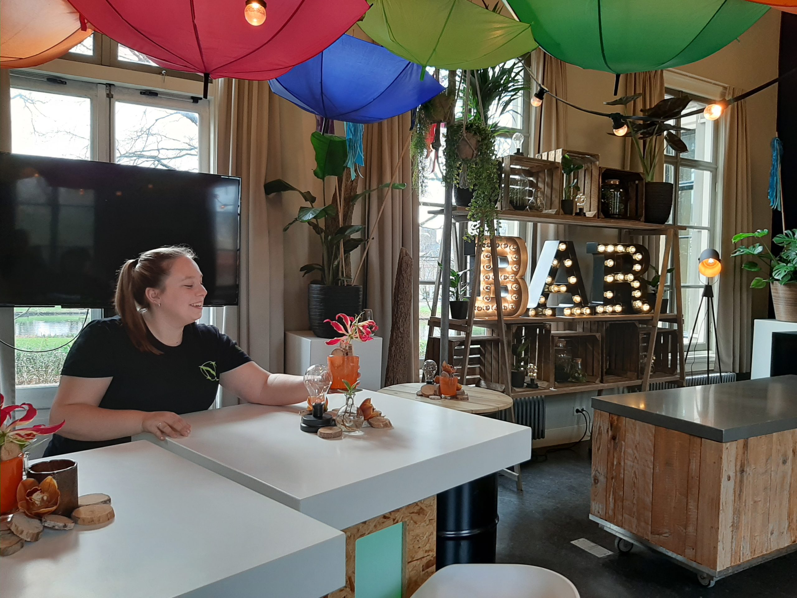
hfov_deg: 67.3
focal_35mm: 26
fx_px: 599
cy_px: 299
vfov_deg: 53.1
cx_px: 398
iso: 64
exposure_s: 1/100
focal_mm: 3.93
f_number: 1.7
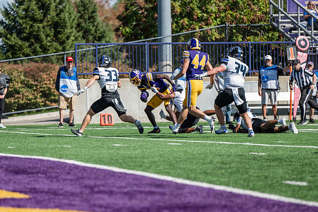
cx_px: 142
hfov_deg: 8.1
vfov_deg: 5.4
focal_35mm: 253
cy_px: 117
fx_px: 2234
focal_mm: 200
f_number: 3.2
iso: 80
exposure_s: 1/800
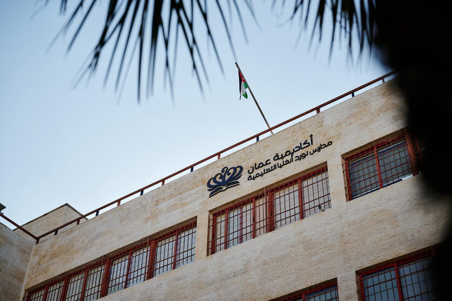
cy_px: 150
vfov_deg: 26.0
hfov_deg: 38.2
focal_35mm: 52
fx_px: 653
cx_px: 226
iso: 200
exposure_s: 1/1000
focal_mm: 52
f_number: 5.6
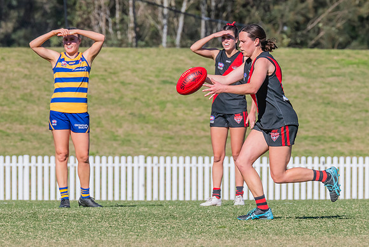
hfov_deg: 2.8
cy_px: 91
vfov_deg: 1.9
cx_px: 246
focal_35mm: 728
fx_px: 7466
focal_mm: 420
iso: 800
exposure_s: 1/1250
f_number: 11
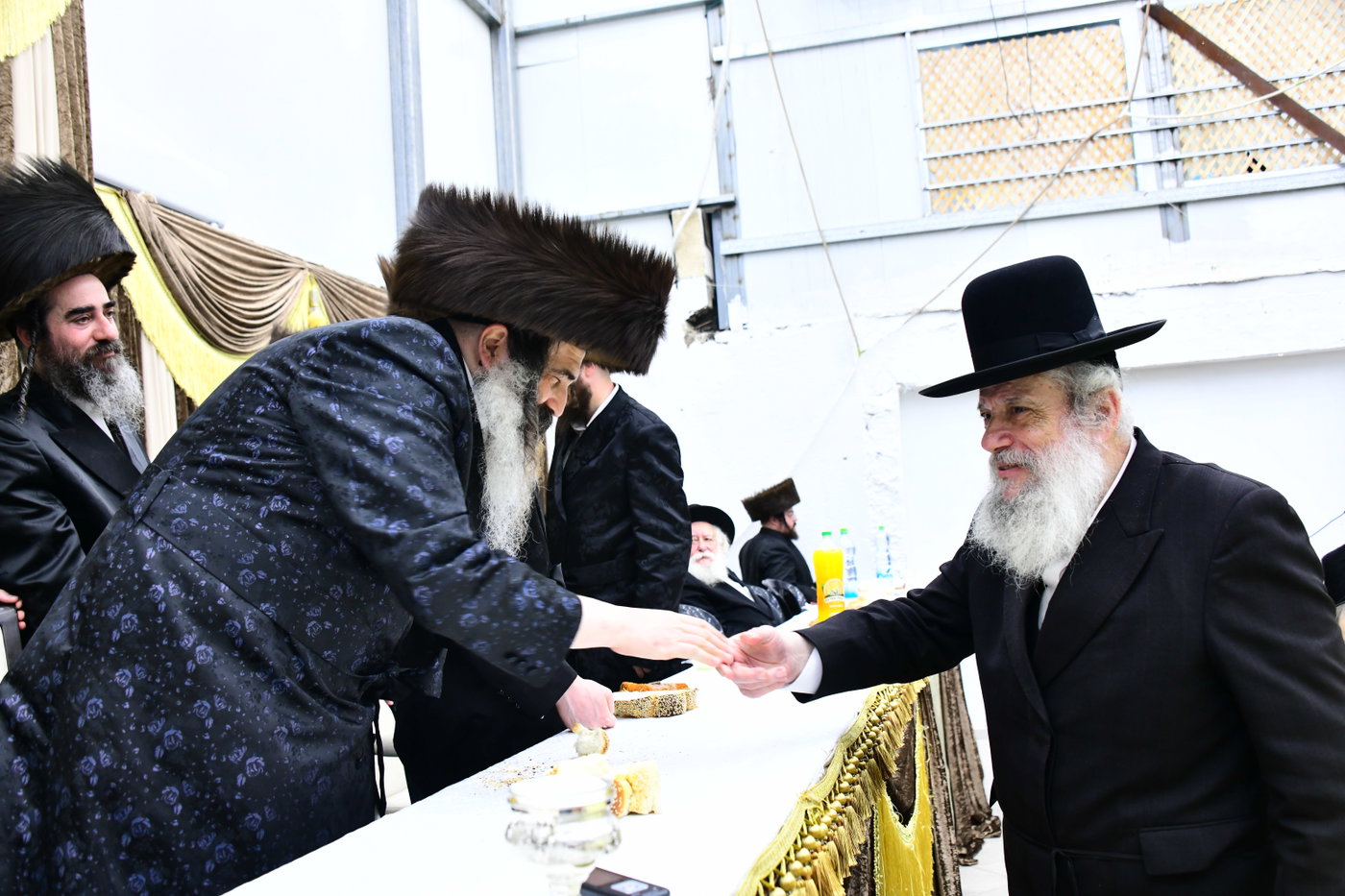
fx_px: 1195
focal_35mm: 32
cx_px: 672
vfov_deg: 41.1
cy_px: 448
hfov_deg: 58.7
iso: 2000
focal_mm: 32
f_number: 5.6
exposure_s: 1/125
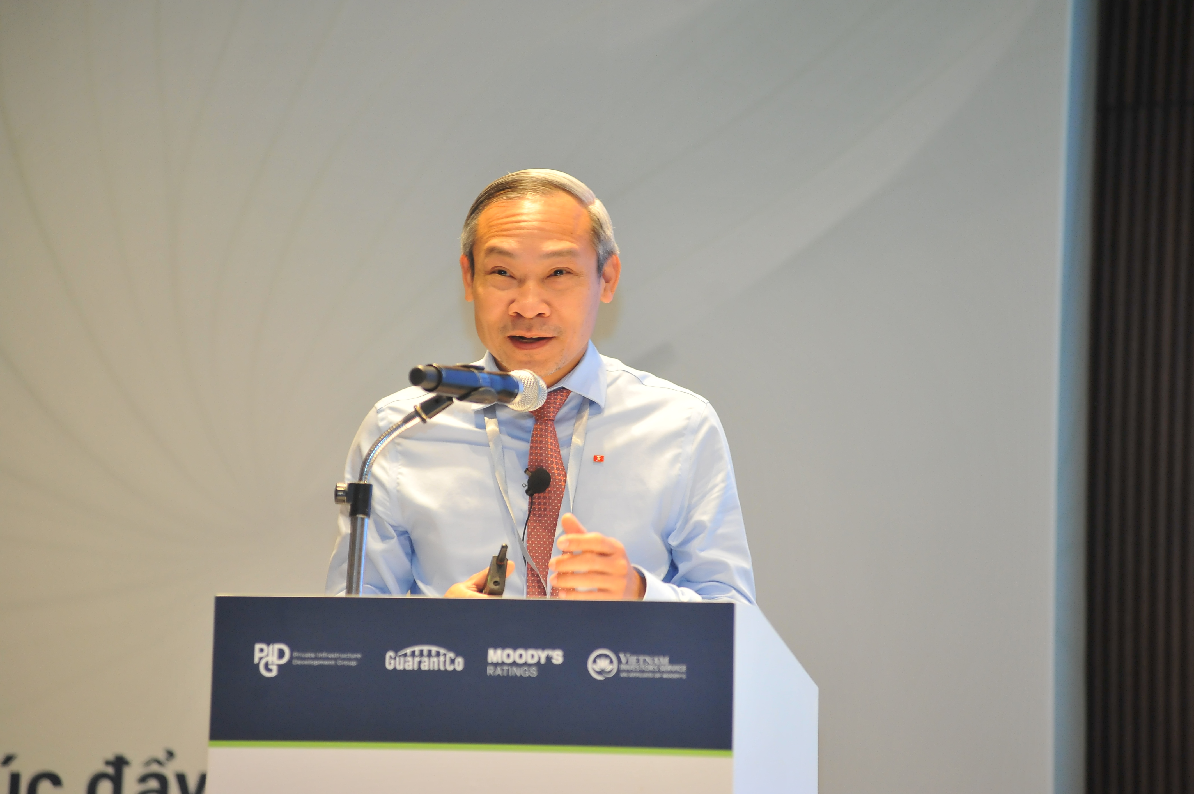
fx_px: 6629
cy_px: 397
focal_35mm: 200
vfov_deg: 6.9
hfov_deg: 10.3
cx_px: 597
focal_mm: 200
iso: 2000
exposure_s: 1/125
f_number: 3.5
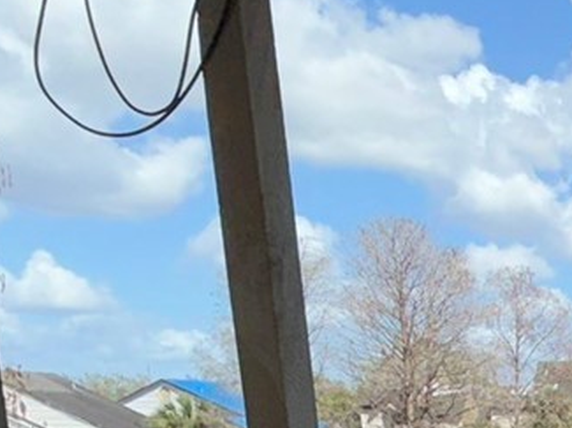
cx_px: 949
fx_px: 1139
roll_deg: +0.1
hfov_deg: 21.5
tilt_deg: -12.5
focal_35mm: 69
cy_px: 668
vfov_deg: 18.5
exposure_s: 1/2410
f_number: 2.2
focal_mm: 2.22
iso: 16
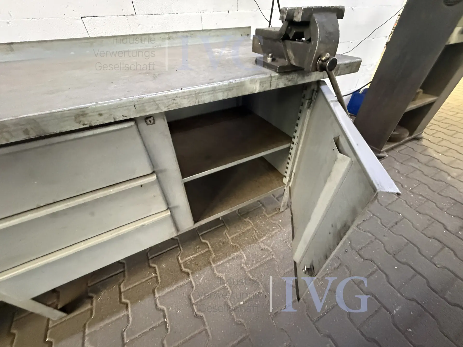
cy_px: 174
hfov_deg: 102.1
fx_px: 187
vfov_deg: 85.7
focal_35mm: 14
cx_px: 232
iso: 1250
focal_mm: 2.22
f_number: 2.2
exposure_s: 1/60
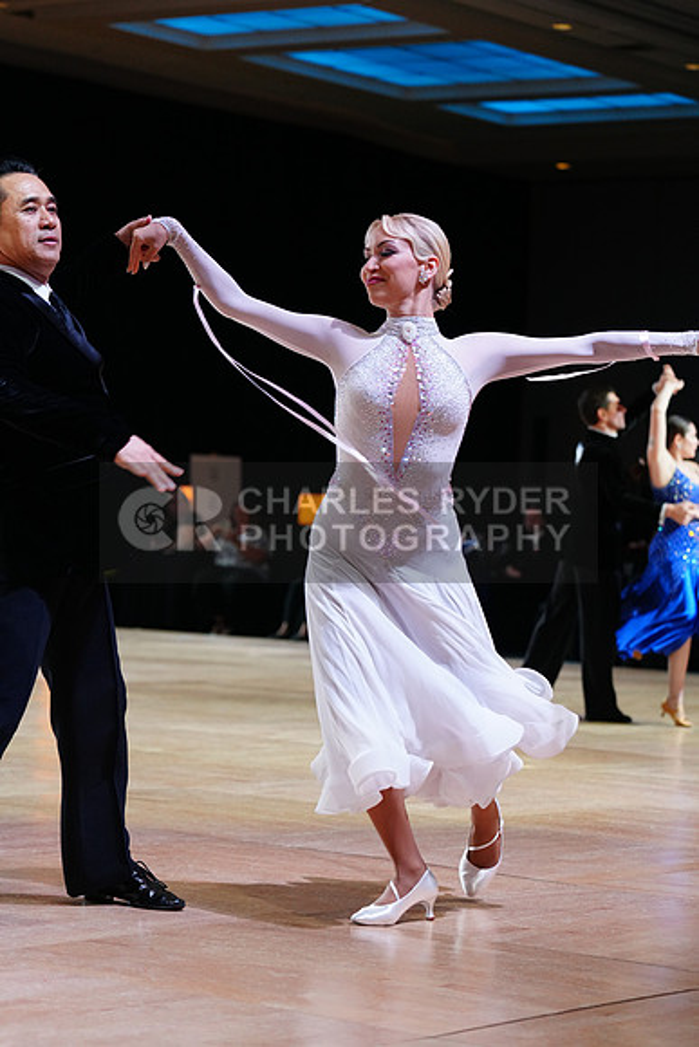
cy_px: 524
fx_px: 2823
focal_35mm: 97
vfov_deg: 21.0
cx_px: 350
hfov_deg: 14.1
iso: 2500
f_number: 4
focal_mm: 97
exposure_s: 1/320
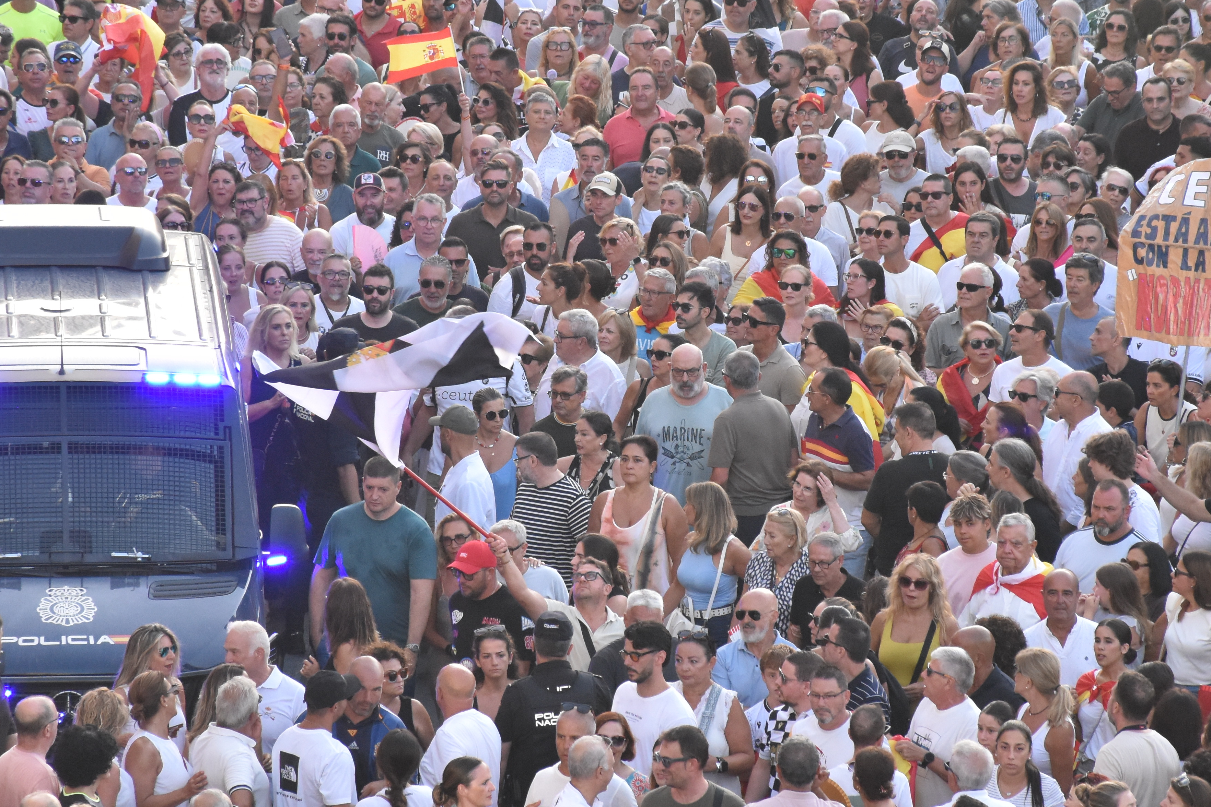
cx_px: 608
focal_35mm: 357
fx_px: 12009
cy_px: 364
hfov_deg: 5.8
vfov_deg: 3.9
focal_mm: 140
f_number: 7.1
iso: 1600
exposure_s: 1/500
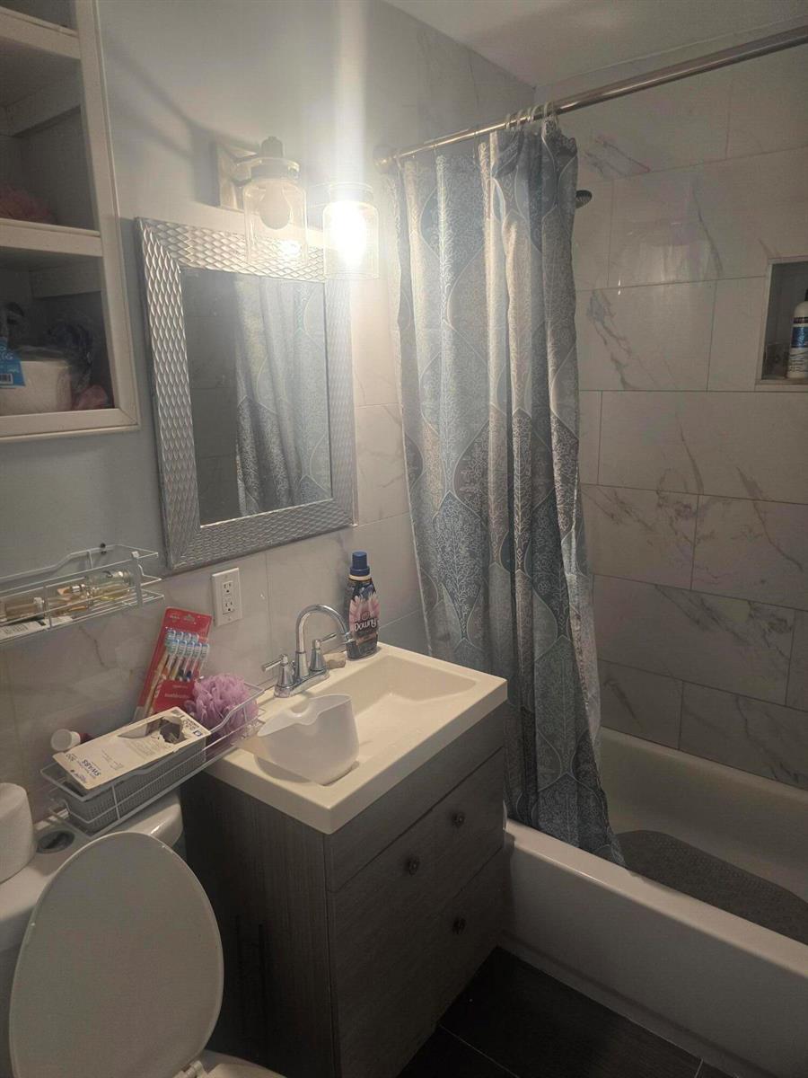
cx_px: 404
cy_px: 539
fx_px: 716
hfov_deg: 58.9
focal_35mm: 23
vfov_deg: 73.9
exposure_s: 1/120
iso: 160
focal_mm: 6.3
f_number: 1.7
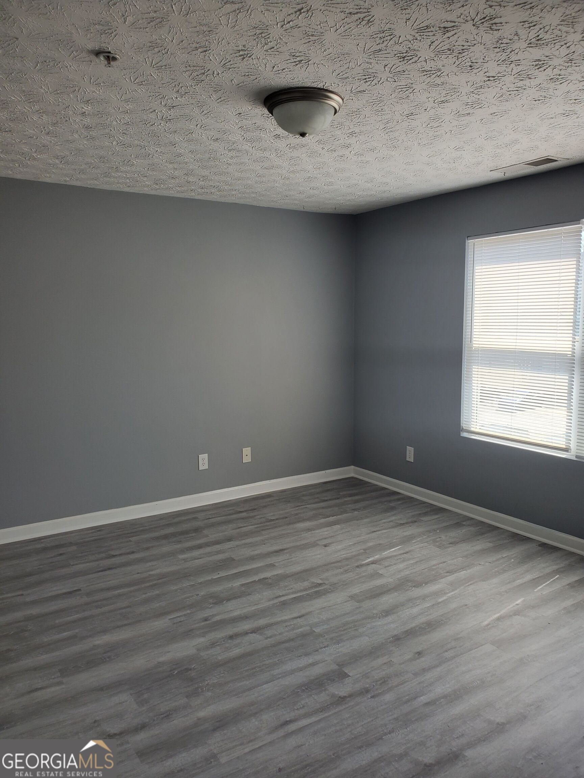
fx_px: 585
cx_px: 292
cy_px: 389
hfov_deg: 53.1
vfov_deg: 67.3
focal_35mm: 26
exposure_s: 1/156
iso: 50
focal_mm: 4.3
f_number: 2.4
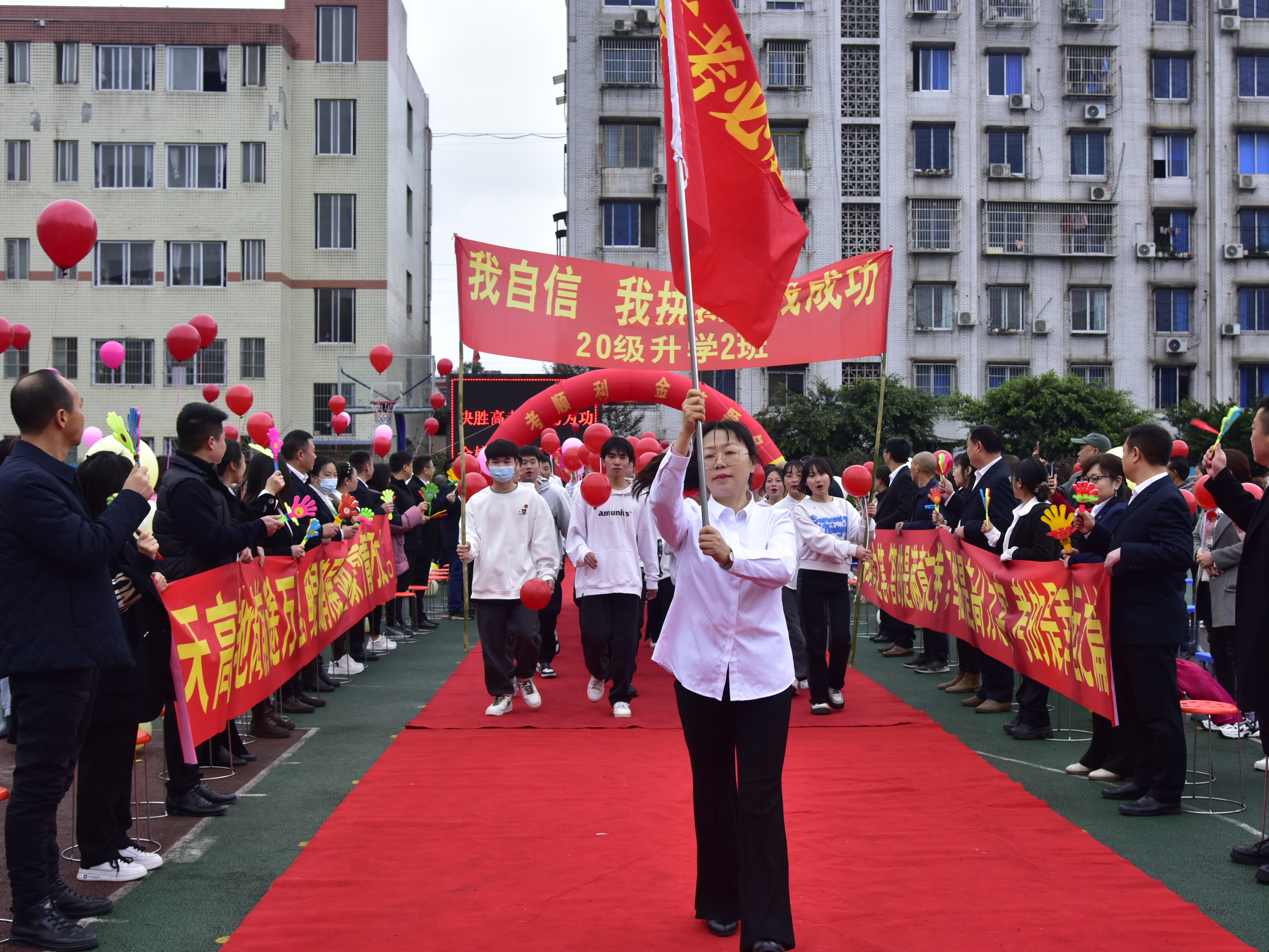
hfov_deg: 44.7
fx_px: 1540
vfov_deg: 34.4
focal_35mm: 42
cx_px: 701
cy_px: 482
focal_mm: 38
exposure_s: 1/200
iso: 1000
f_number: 7.1
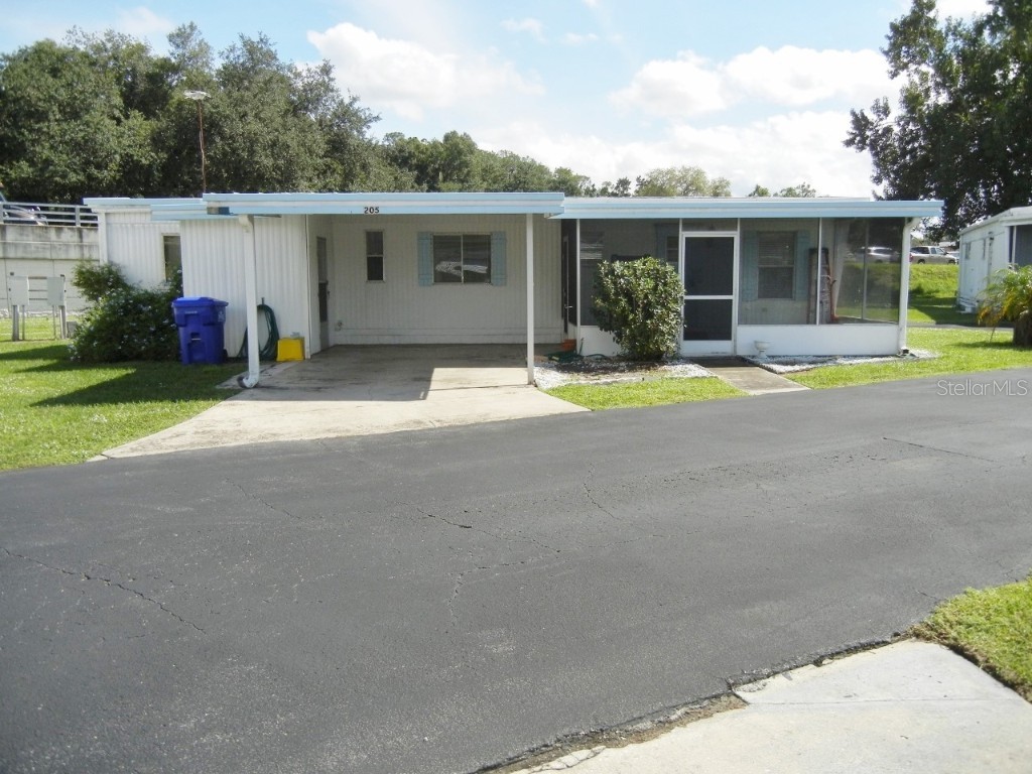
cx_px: 516
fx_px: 894
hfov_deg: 60.0
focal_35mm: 30
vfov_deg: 46.8
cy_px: 387
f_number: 7
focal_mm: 5.4
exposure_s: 1/477
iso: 160
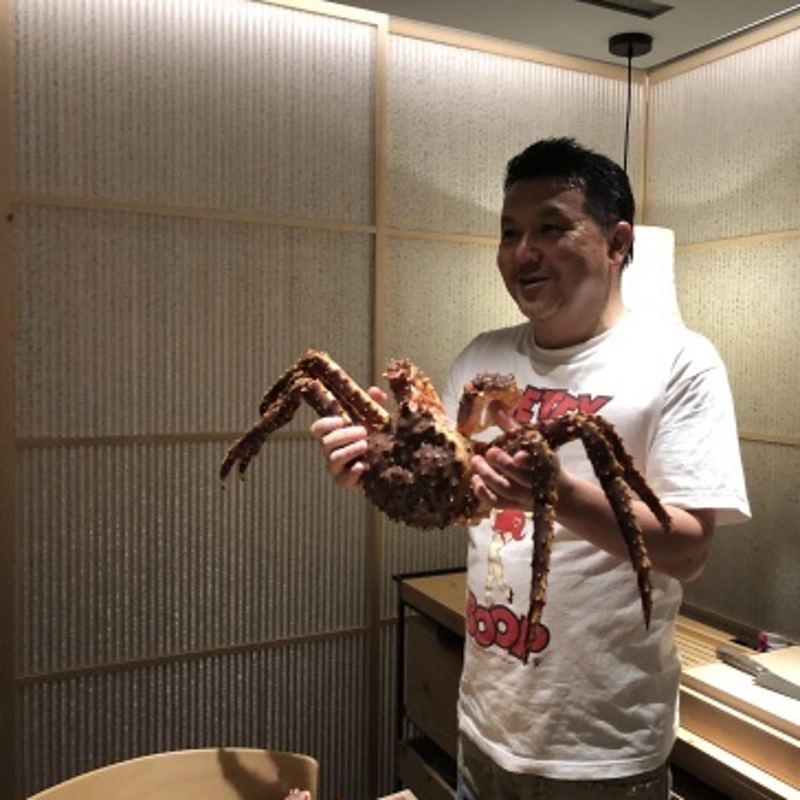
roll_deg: -0.9
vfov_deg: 48.4
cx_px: 488
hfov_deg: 48.1
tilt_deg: -1.1
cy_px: 405
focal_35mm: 34
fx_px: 889
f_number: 1.8
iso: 100
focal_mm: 4
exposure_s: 1/15
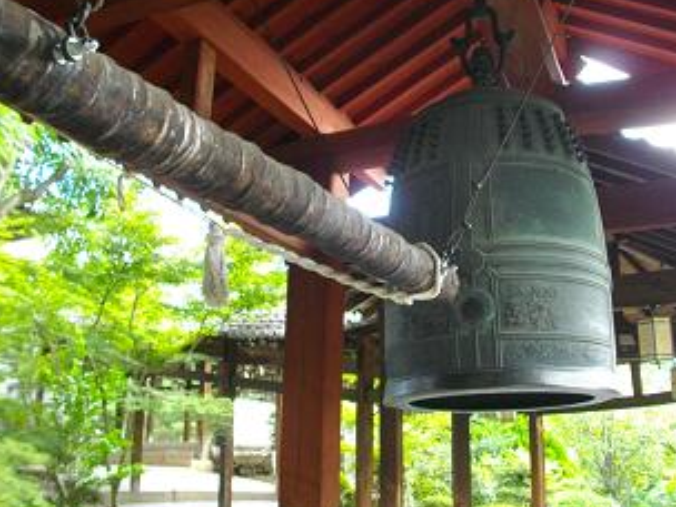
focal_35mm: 41
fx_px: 801
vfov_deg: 35.1
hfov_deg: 45.7
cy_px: 220
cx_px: 381
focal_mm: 5.7
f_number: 2.9
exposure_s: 1/50
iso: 400
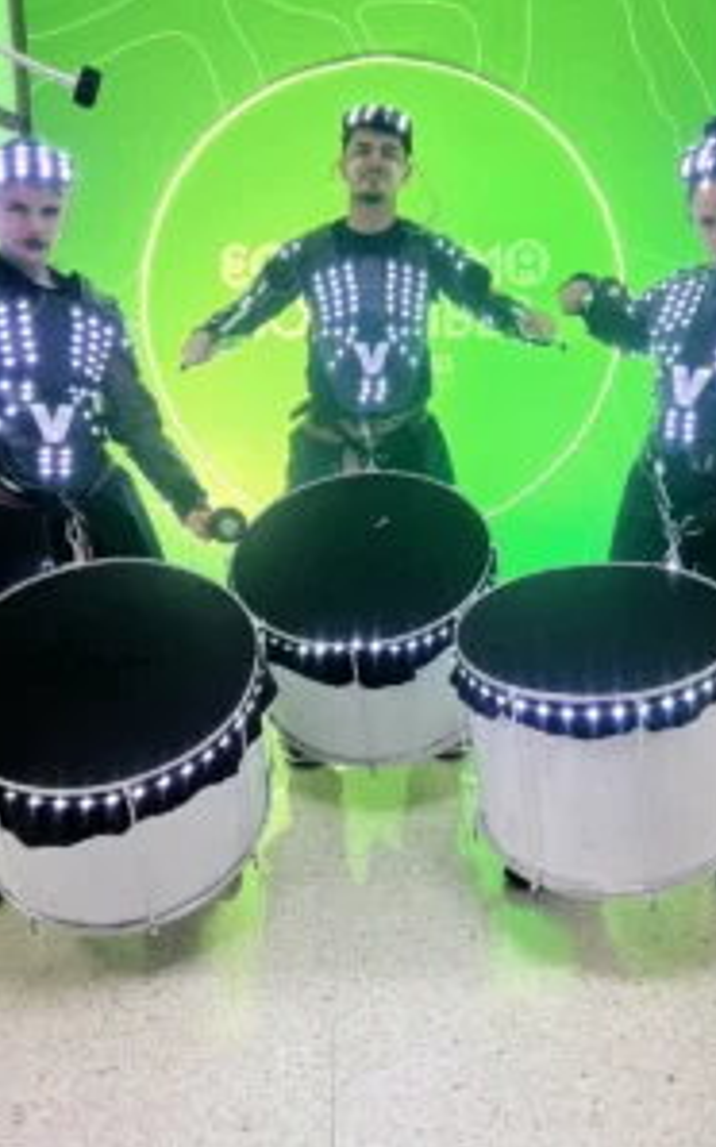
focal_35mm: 37
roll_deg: +0.5
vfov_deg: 52.7
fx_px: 1156
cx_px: 389
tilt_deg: -10.6
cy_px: 516
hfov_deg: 34.4
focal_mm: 5.7
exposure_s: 1/120
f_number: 1.5
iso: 64
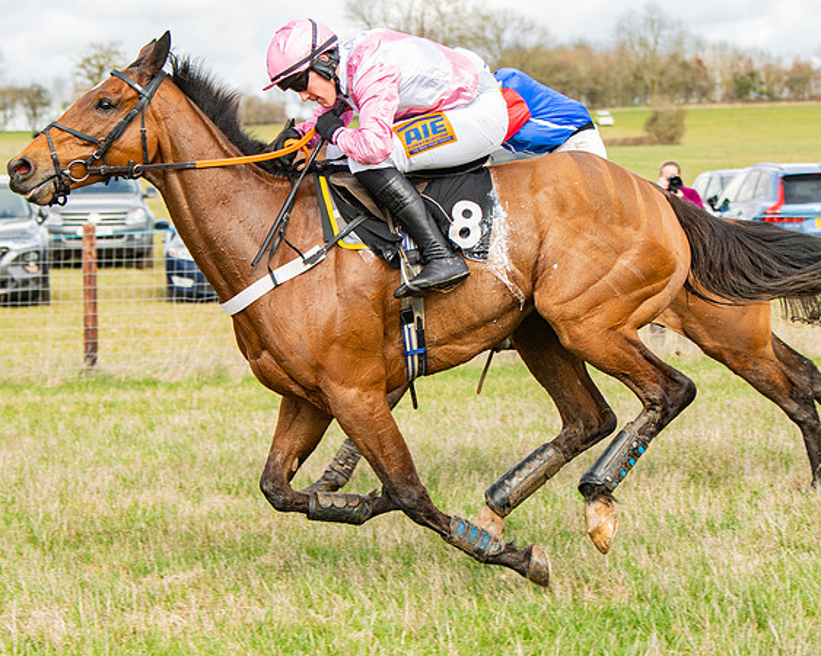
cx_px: 495
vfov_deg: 12.9
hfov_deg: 16.1
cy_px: 329
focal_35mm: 119
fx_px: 2898
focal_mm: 70
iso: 400
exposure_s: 1/1600
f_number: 4
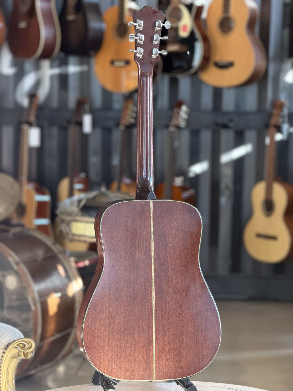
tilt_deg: -6.1
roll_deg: -1.7
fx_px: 1129
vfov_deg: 19.6
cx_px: 146
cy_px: 196
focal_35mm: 100
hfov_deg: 14.8
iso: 400
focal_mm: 16.89
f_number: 2.8
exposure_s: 1/109
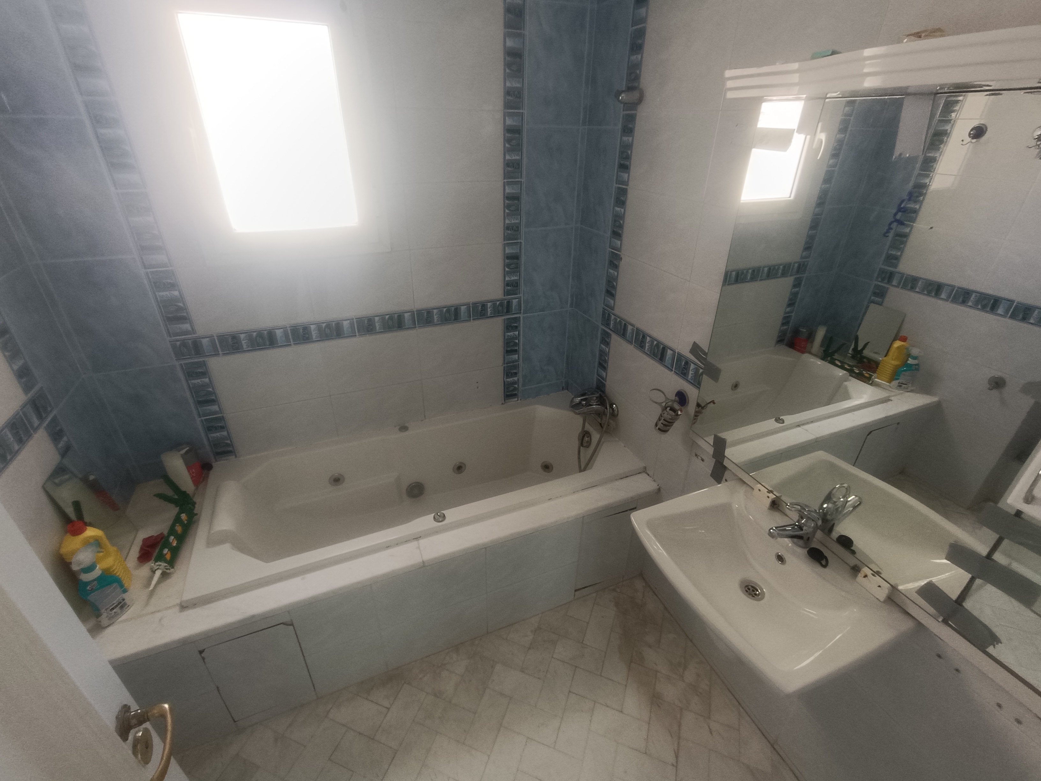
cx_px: 520
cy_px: 390
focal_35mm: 16
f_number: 2.2
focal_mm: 1.66
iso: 146
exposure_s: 1/100
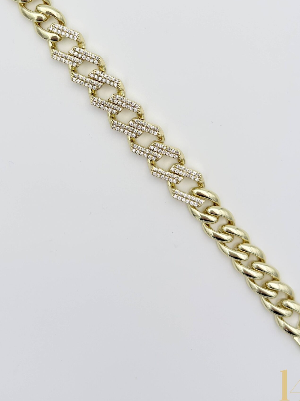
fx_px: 613
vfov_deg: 35.5
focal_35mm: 53
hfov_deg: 27.5
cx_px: 125
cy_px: 107
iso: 100
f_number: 1.78
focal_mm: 6.76
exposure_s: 1/2033
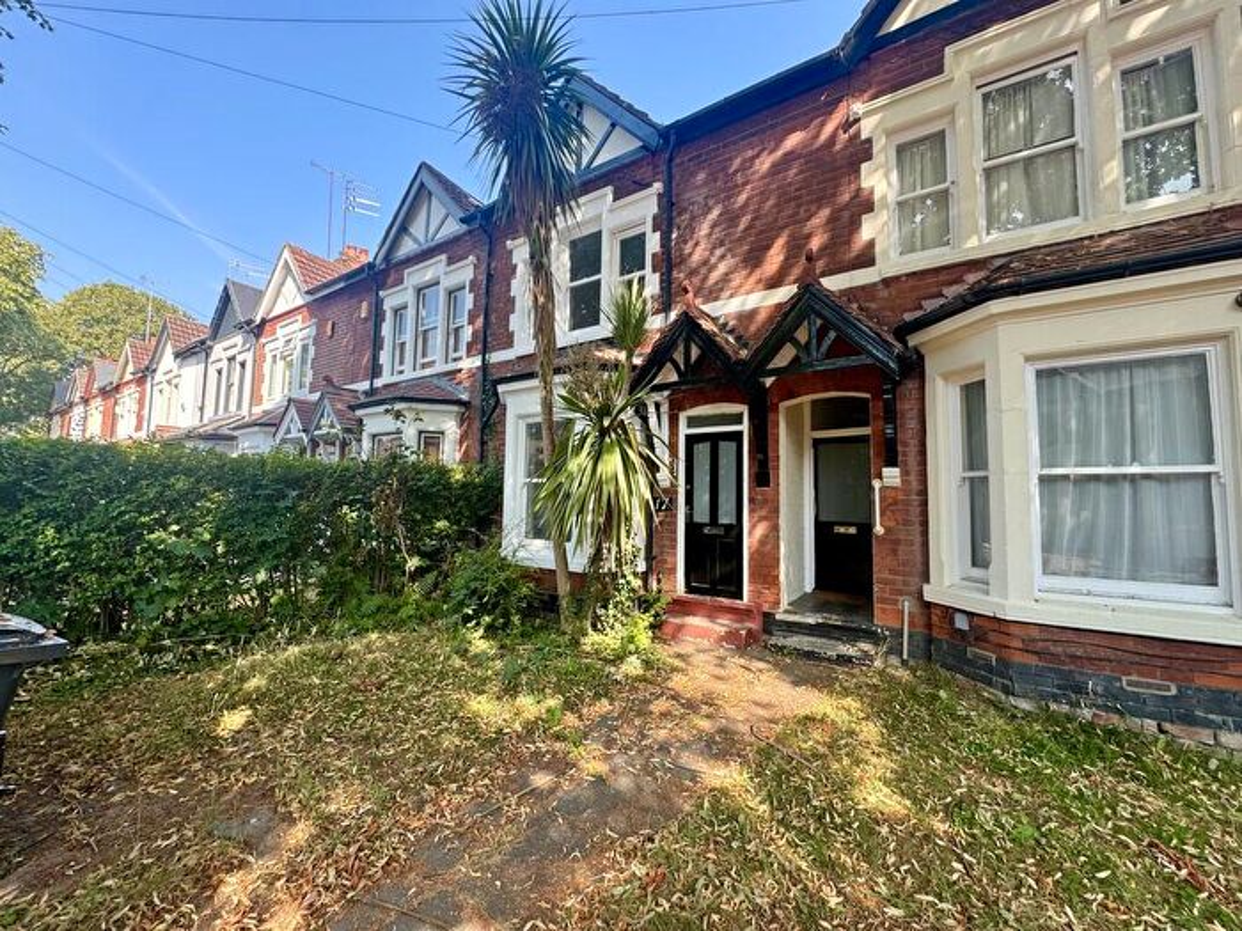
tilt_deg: +4.1
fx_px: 502
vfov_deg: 85.7
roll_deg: -0.6
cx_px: 621
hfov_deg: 102.1
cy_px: 466
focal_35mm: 14
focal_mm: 2.22
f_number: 2.2
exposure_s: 1/132
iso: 40
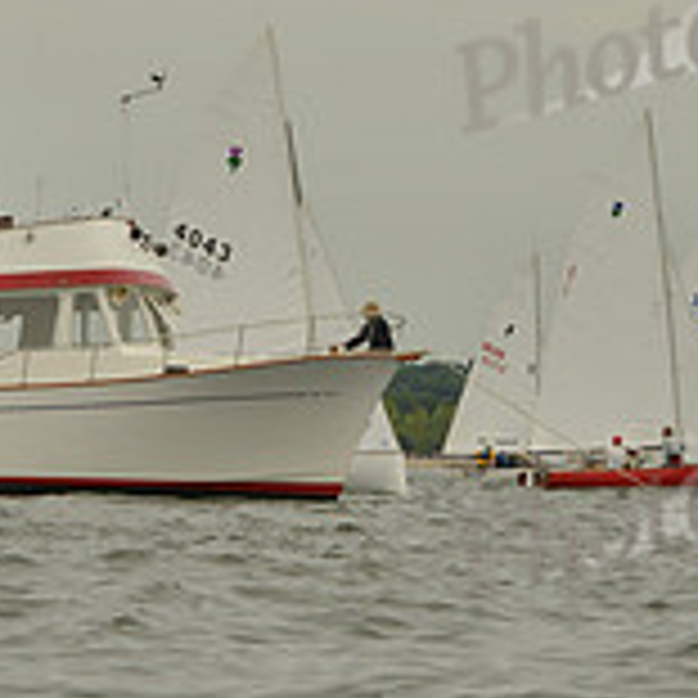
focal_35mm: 223
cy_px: 313
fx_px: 5087
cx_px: 225
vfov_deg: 7.8
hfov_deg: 7.8
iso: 400
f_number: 8
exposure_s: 1/2000
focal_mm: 70
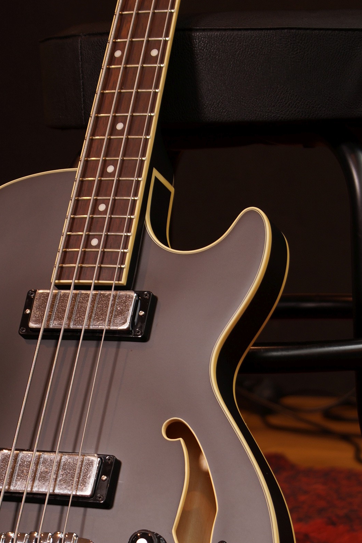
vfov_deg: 13.1
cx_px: 70
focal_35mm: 156
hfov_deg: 8.8
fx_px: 2353
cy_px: 401
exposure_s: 1/13
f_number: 5.6
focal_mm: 60
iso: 100
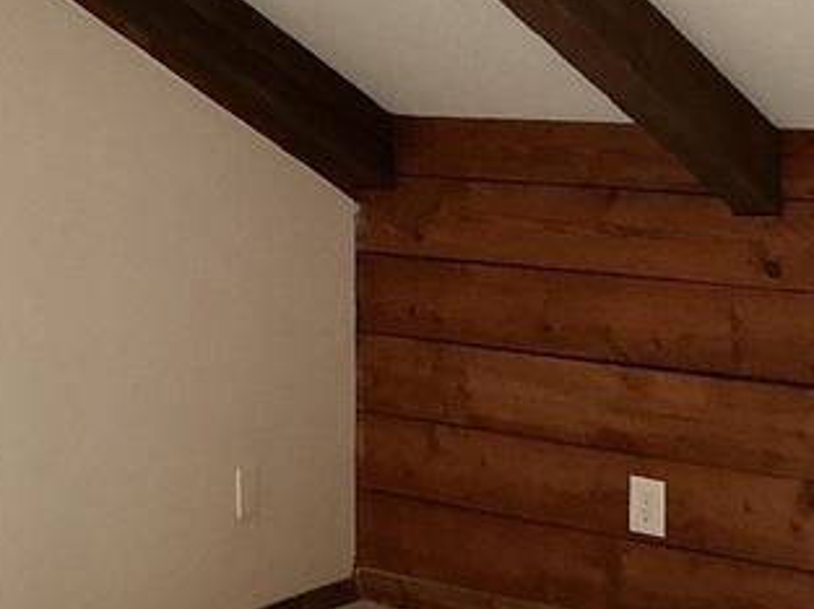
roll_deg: +0.9
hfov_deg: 20.2
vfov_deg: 15.5
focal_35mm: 95
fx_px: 2231
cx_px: 44
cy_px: 154
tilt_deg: -4.5
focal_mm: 3
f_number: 1.8
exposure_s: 1/50
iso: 160
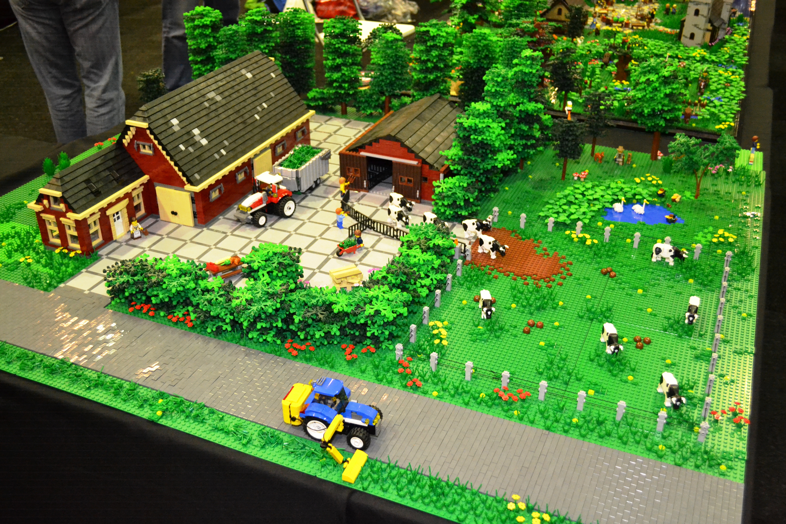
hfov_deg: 53.1
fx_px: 786
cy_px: 262
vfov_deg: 36.9
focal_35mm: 36
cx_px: 393
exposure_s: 1/60
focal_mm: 24
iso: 3200
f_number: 4
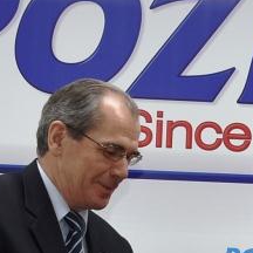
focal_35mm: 121
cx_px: 244
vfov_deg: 13.9
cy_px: 323
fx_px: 1001
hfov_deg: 14.2
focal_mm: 20
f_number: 3.5
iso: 280
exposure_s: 1/125
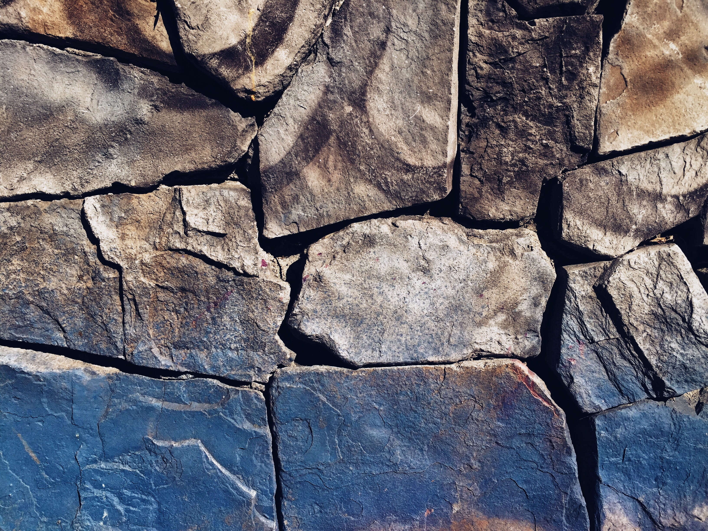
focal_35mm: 29
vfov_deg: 48.2
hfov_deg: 61.7
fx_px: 593
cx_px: 354
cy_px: 266
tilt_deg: -9.7
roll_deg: +1.3
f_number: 2.2
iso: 32
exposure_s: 1/1980
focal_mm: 4.15
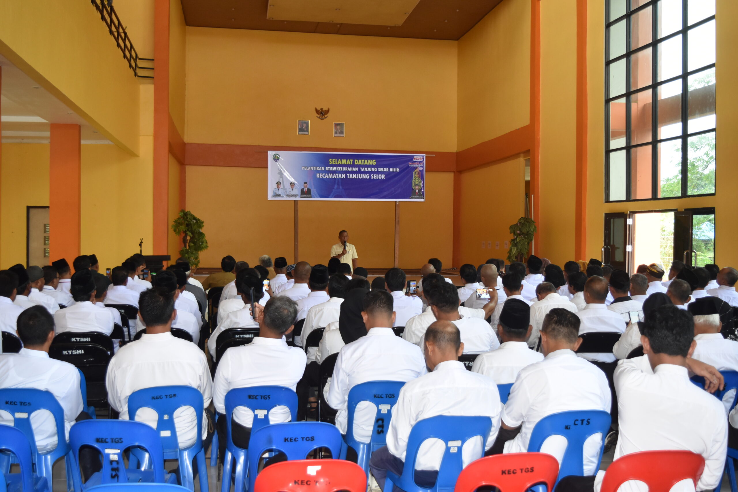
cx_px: 369
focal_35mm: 42
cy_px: 246
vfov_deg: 31.9
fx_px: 861
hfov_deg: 46.4
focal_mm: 28
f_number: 5
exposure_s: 1/100
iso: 800
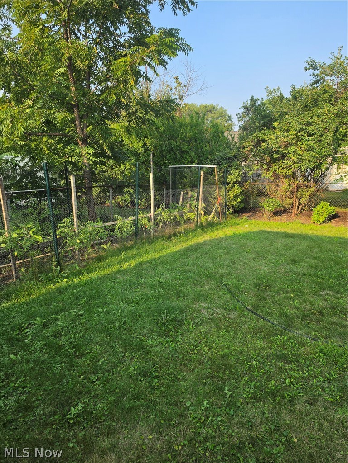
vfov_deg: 73.9
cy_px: 232
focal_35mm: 23
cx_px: 174
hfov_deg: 58.9
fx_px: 308
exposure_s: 1/2423
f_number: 1.4
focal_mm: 6.5
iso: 64
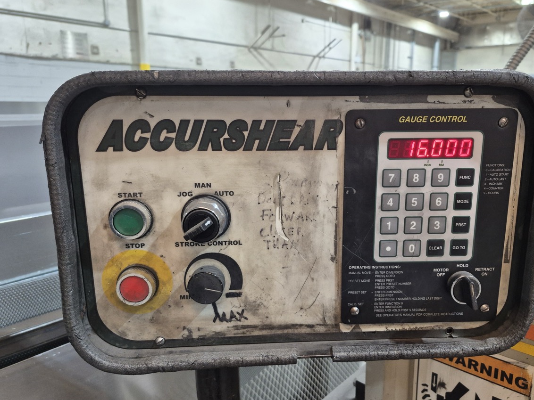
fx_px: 401
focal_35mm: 26
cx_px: 294
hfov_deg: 67.1
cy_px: 201
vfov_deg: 53.1
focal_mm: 5.4
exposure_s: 1/120
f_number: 1.8
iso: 400
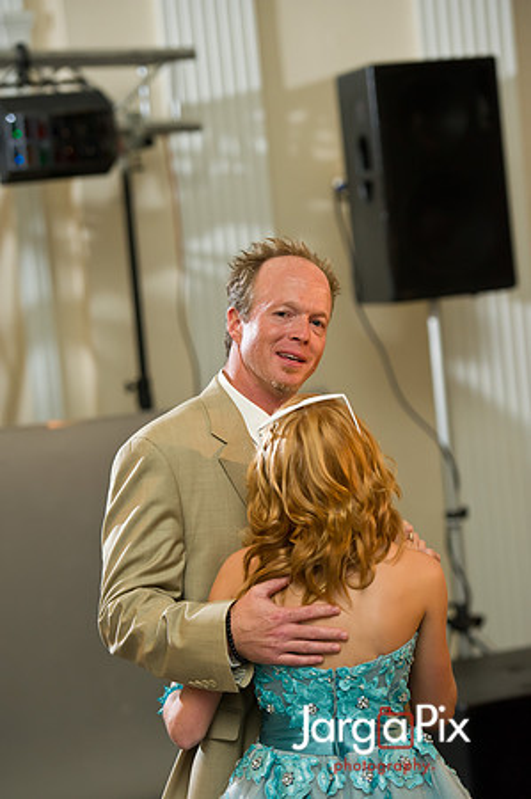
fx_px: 2484
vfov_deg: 18.3
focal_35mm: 112
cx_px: 266
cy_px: 400
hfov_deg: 12.2
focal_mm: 112
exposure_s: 1/125
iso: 1600
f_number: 3.2
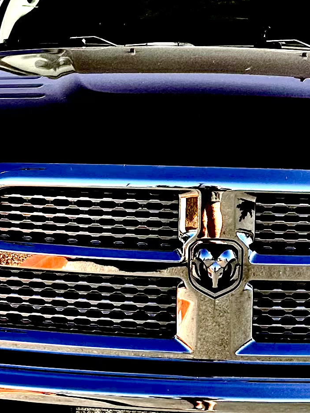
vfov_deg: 18.9
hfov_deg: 14.4
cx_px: 183
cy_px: 75
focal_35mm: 103
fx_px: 1229
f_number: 1.78
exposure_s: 1/3597
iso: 80
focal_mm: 6.86
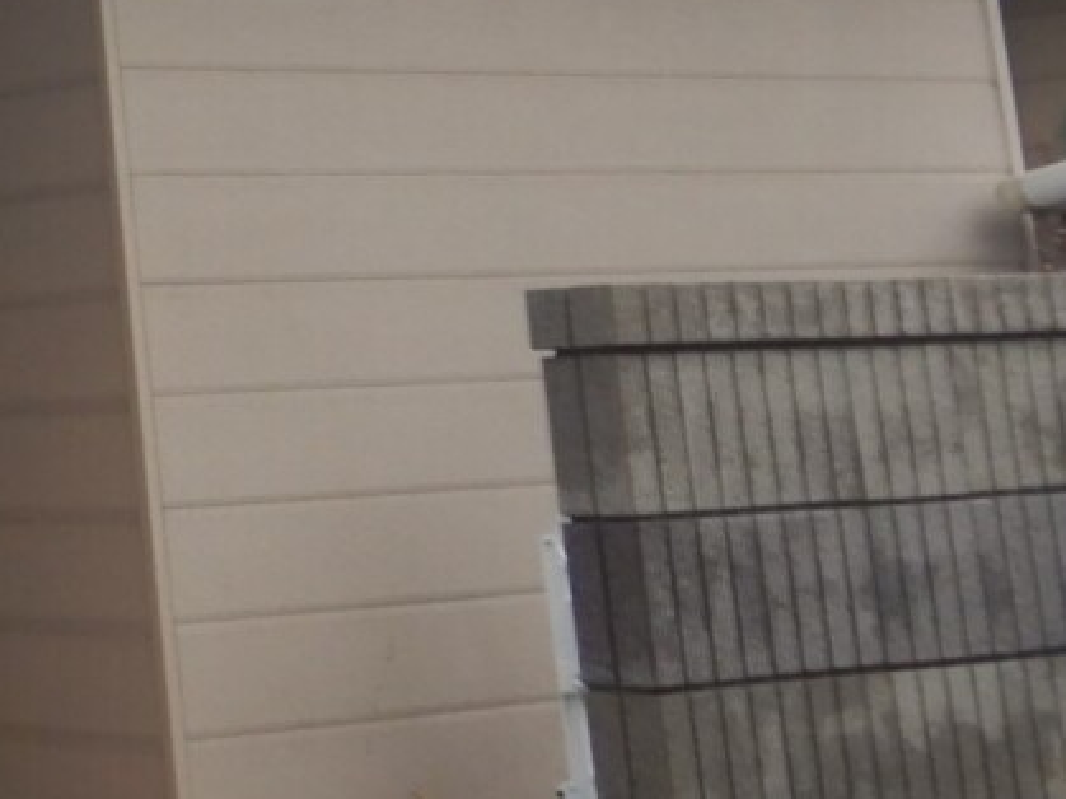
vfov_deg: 15.8
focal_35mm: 86
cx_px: -473
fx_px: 2648
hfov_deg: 20.0
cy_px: -396
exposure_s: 1/800
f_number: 2.8
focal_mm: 4.3
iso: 125
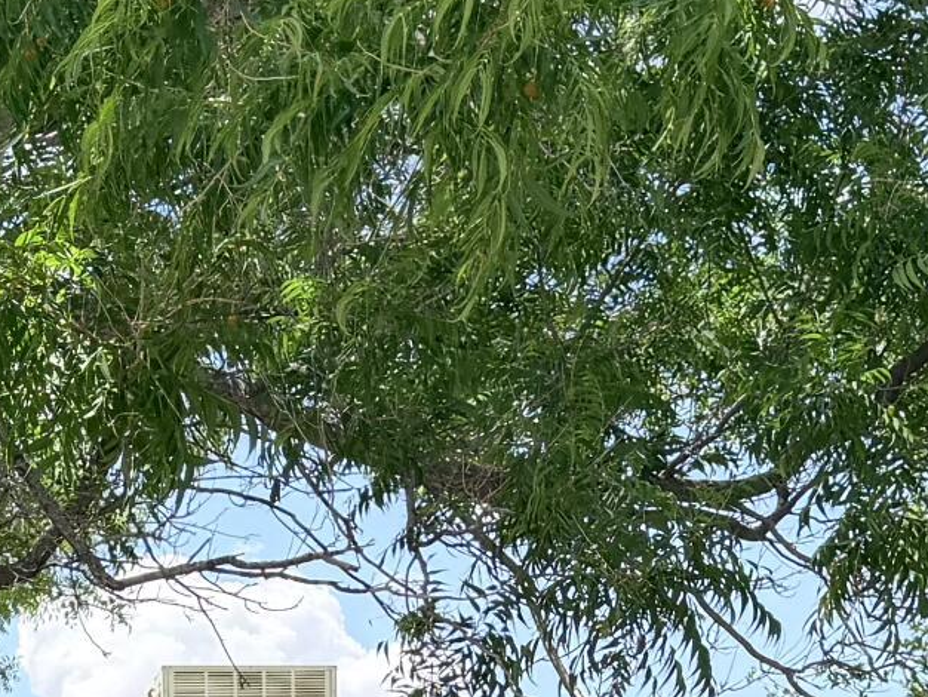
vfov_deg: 12.1
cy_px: 1136
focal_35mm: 115
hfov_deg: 16.9
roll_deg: +0.2
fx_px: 3084
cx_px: 120
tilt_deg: +0.2
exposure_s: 1/2232
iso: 100
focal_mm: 6.76
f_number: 1.78
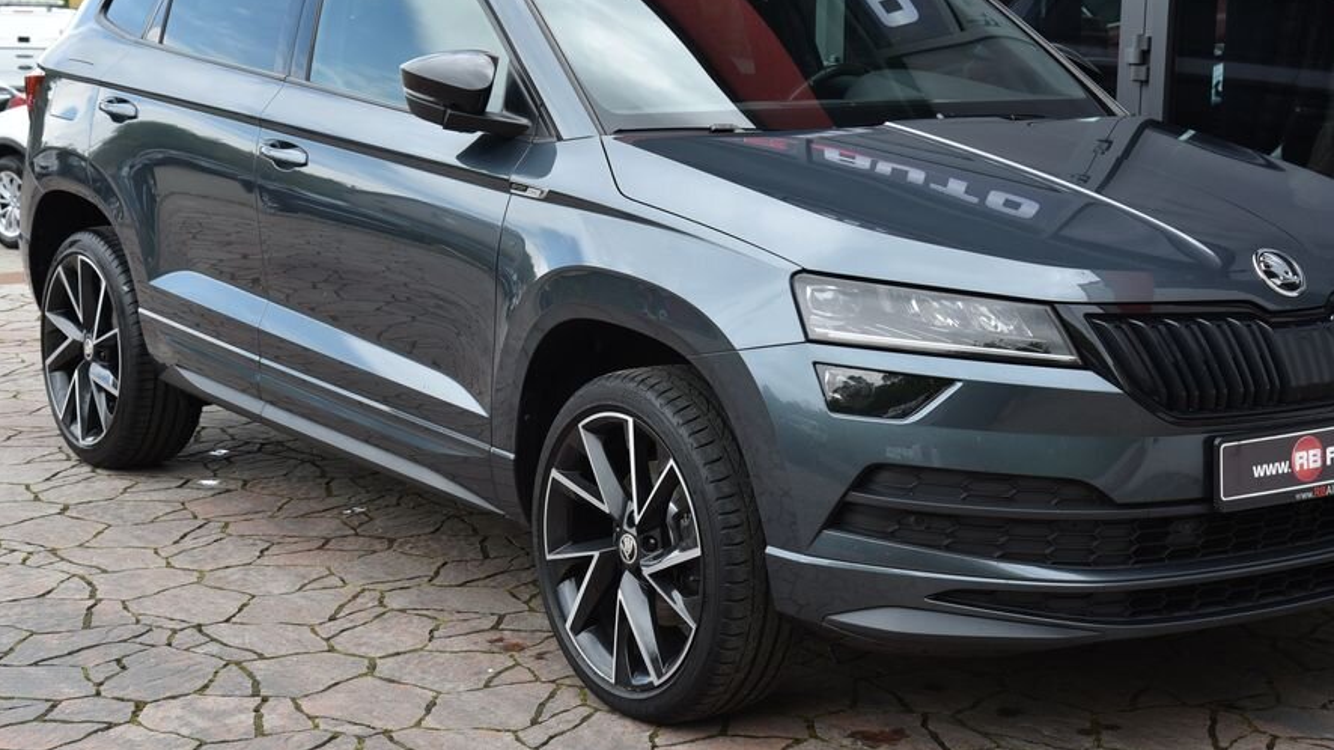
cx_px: 744
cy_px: 289
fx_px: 2228
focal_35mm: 63
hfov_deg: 33.3
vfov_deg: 19.1
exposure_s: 1/250
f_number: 8
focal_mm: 52
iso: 500
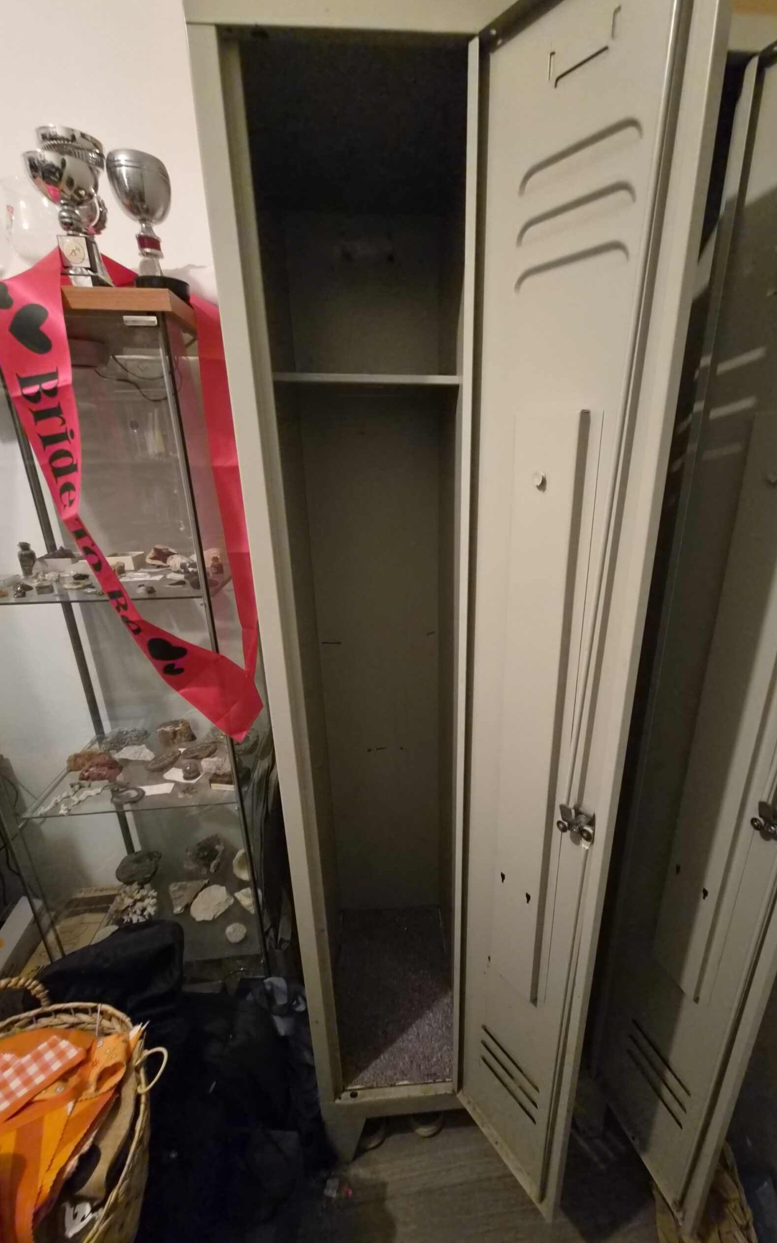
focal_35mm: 14
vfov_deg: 105.3
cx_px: 430
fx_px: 474
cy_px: 630
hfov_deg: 78.4
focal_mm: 2.2
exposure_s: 1/50
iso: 1600
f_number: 2.2
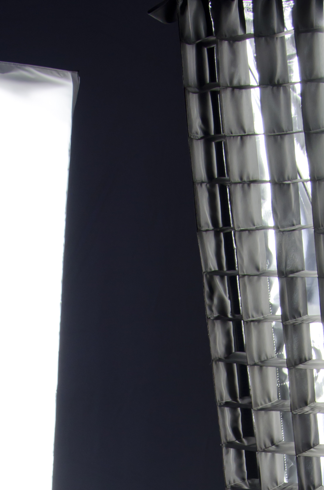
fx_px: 1498
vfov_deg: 17.4
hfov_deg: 12.3
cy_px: 639
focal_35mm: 110
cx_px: 136
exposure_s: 1/30
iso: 200
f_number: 4
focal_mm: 25
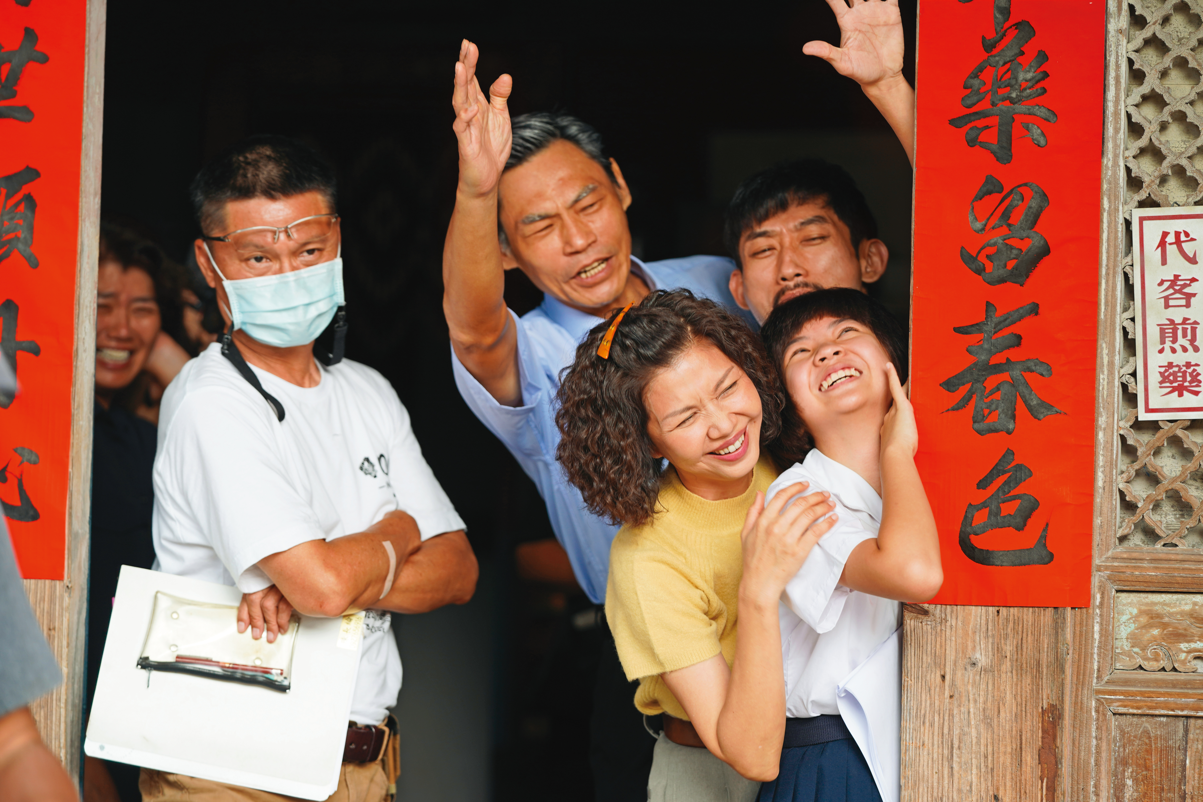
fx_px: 4477
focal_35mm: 134
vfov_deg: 10.2
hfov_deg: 15.3
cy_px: 401
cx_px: 602
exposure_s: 1/125
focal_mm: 134
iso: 125
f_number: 3.5
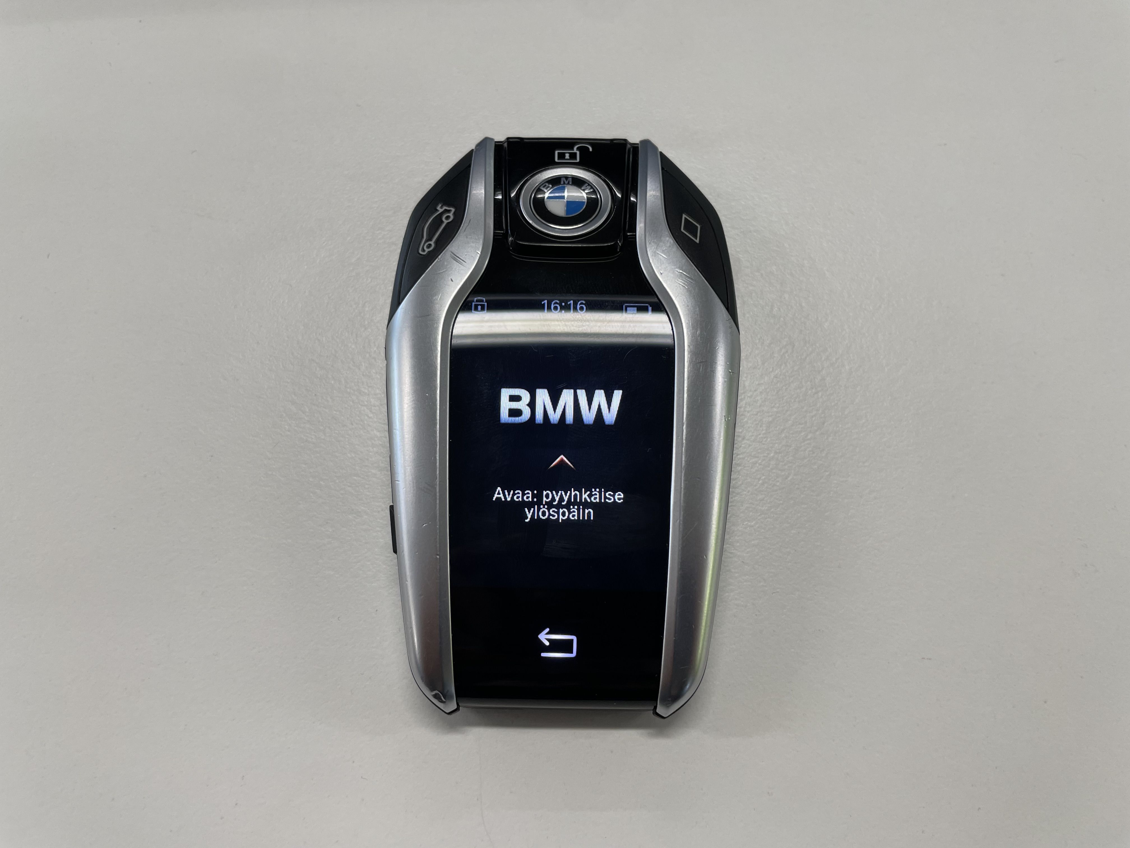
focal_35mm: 26
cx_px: 565
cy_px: 424
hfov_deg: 67.3
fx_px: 849
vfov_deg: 53.1
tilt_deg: -73.0
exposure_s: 1/100
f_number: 1.6
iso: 64
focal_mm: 4.2
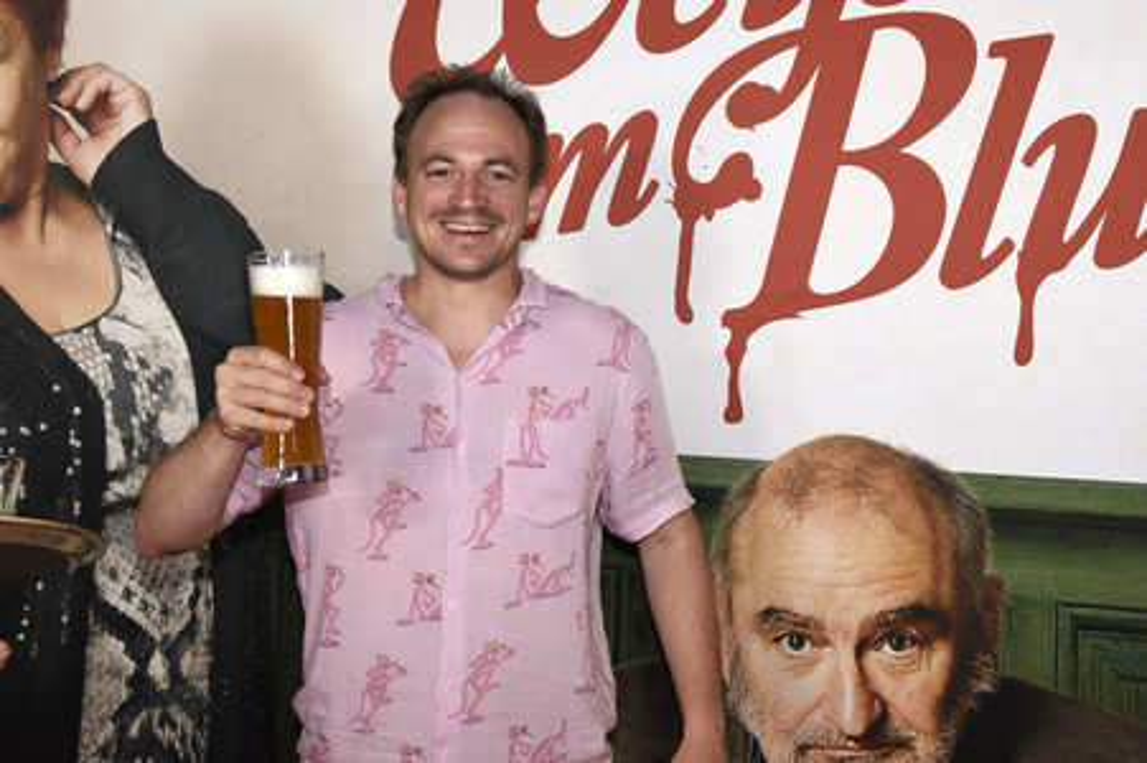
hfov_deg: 48.5
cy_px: 382
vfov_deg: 33.4
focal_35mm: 40
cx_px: 574
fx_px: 1273
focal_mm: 40
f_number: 6.3
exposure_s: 1/160
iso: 1000
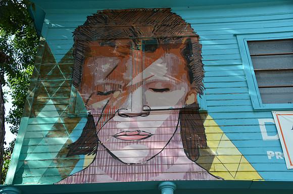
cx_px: 146
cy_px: 97
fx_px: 378
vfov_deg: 28.8
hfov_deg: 42.4
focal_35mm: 46
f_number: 6.3
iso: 160
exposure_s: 1/160
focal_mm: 31
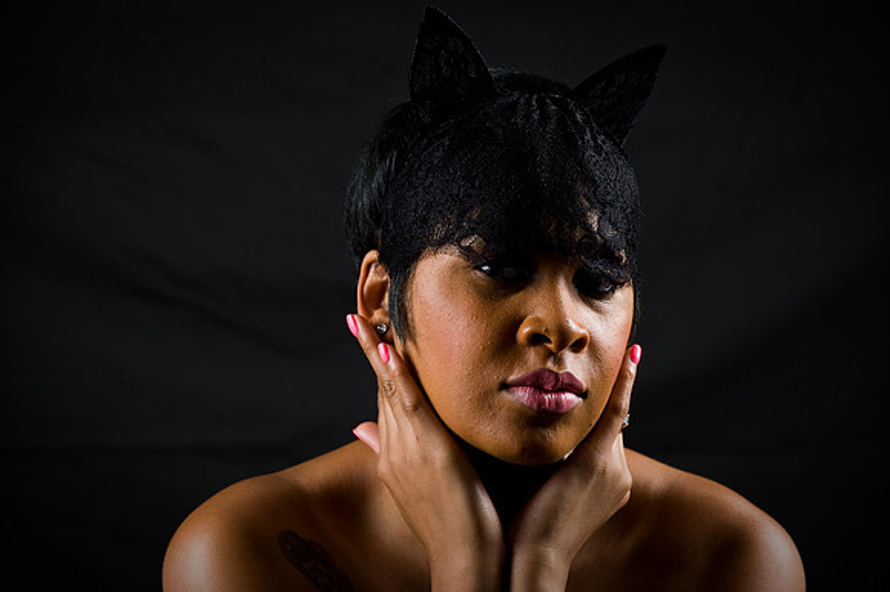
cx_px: 445
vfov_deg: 8.8
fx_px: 3830
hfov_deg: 13.3
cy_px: 296
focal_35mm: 155
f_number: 5.6
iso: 200
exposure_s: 1/125
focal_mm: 155
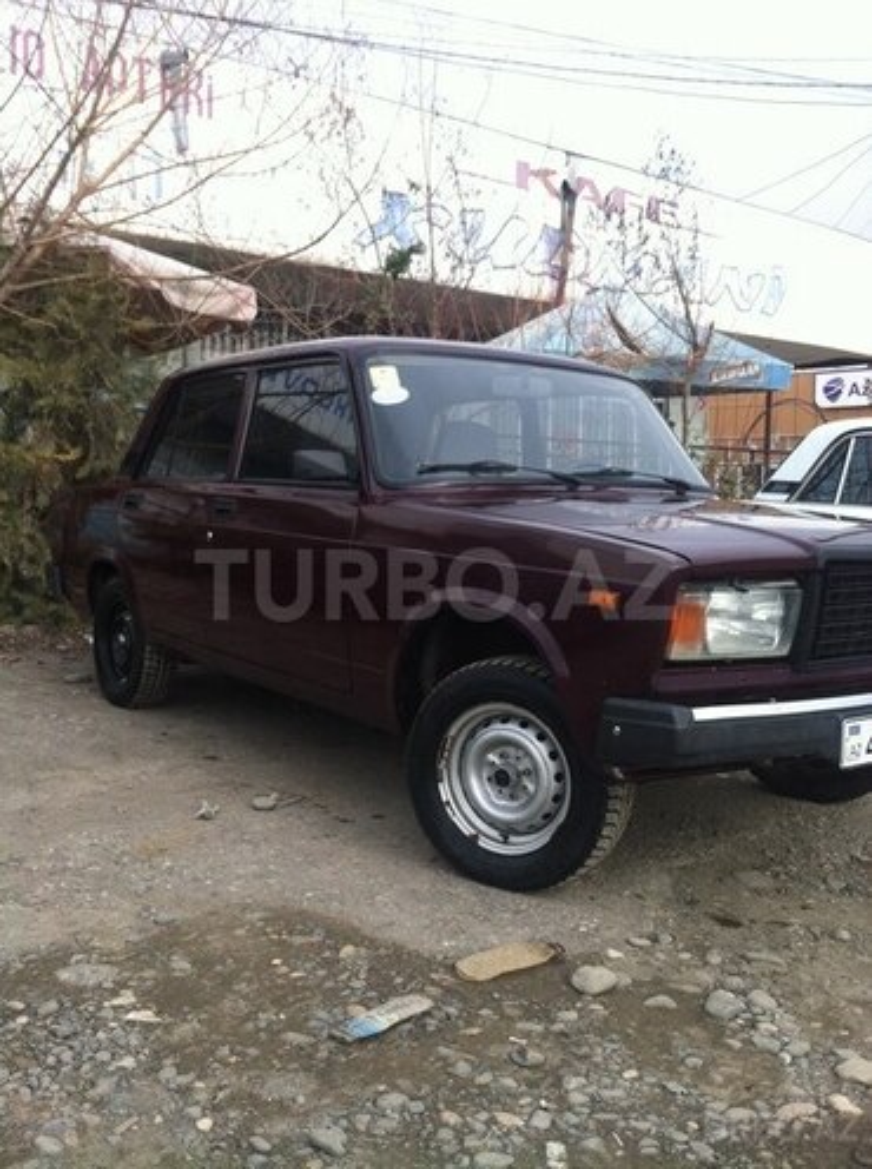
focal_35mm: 35
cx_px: 436
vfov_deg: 52.7
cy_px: 584
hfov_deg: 40.6
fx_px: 1180
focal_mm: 3.85
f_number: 2.8
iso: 80
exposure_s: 1/308
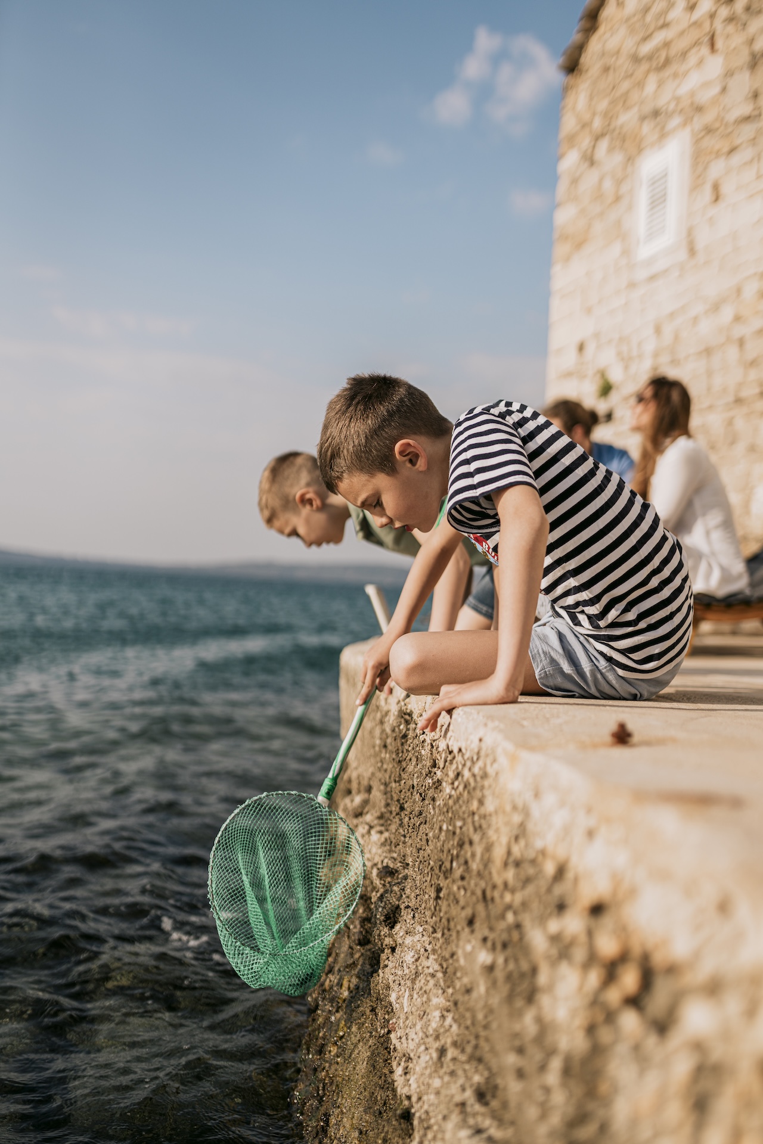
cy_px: 572
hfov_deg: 37.9
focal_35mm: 35
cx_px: 382
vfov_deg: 54.4
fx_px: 1113
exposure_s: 1/4000
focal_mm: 35
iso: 100
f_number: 1.8
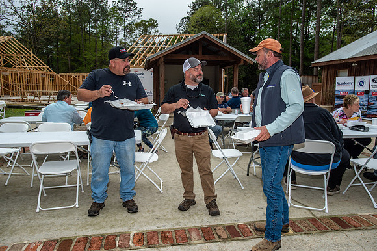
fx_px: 272
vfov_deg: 49.5
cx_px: 188
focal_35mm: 26
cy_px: 126
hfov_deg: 69.4
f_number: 5.6
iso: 400
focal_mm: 26
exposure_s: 1/800
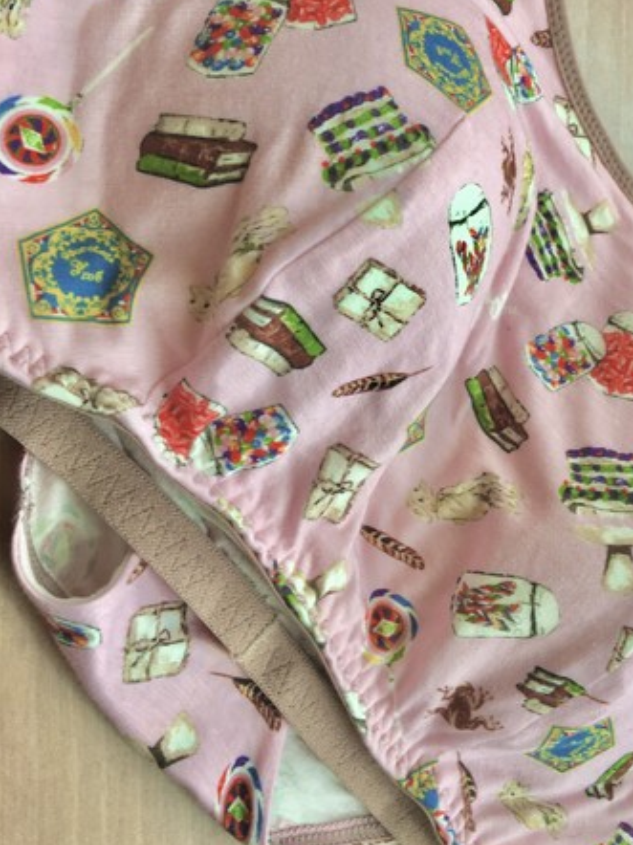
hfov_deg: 33.8
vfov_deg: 44.2
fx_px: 1025
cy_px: 285
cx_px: 455
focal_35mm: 42
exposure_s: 1/120
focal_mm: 4.15
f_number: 2.2
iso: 32
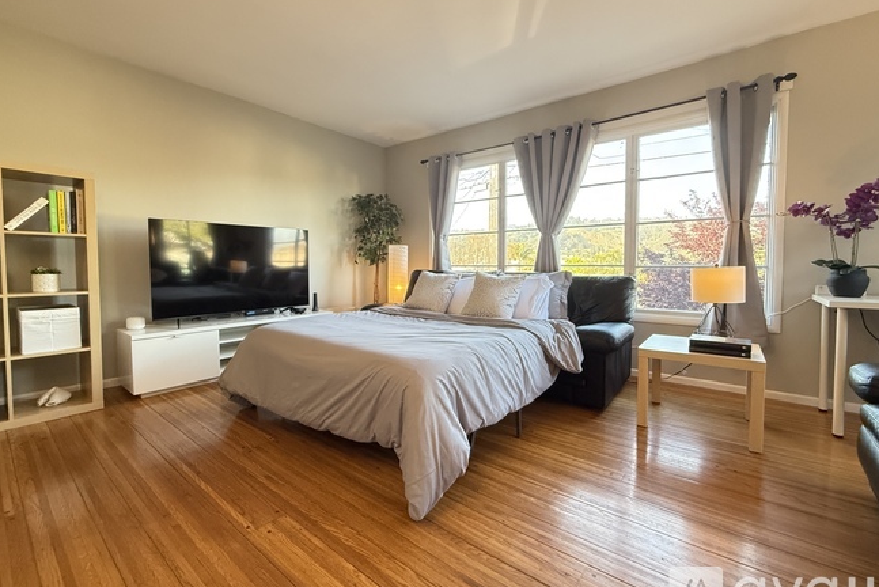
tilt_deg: -2.5
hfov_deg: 100.4
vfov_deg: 77.3
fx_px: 366
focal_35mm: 15
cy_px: 281
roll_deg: +0.1
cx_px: 435
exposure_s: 1/120
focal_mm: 2.22
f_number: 2.2
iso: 640
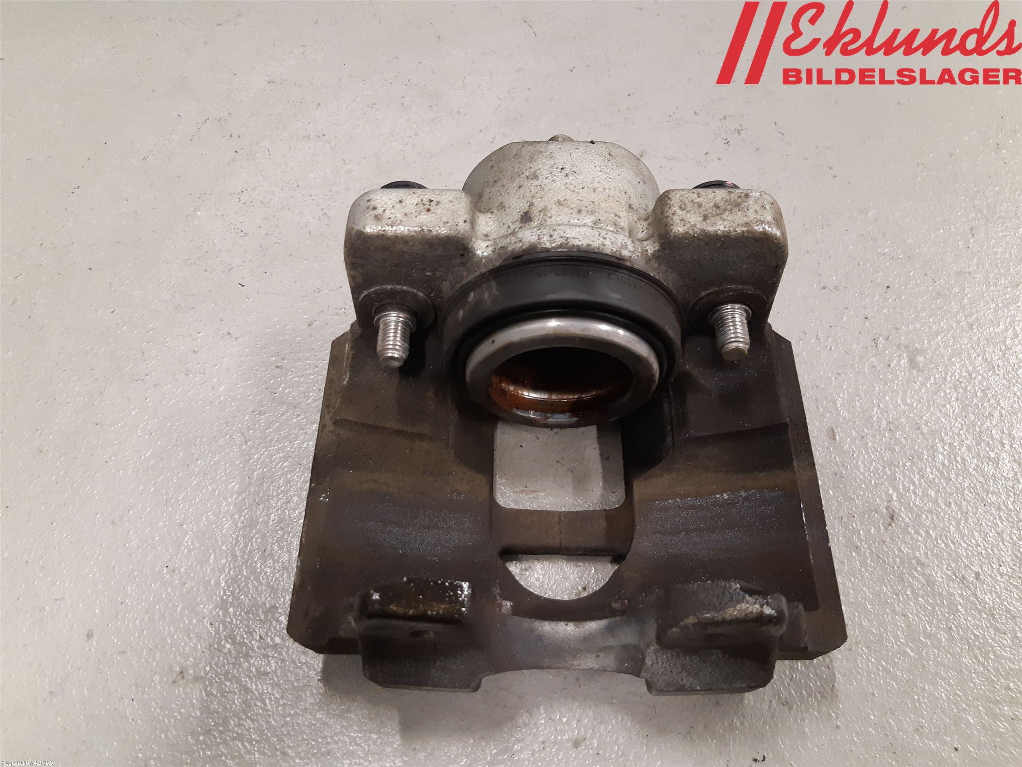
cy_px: 384
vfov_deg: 53.1
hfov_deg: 67.3
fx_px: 768
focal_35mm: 26
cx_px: 511
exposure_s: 1/50
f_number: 1.7
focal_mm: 3.93
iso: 250
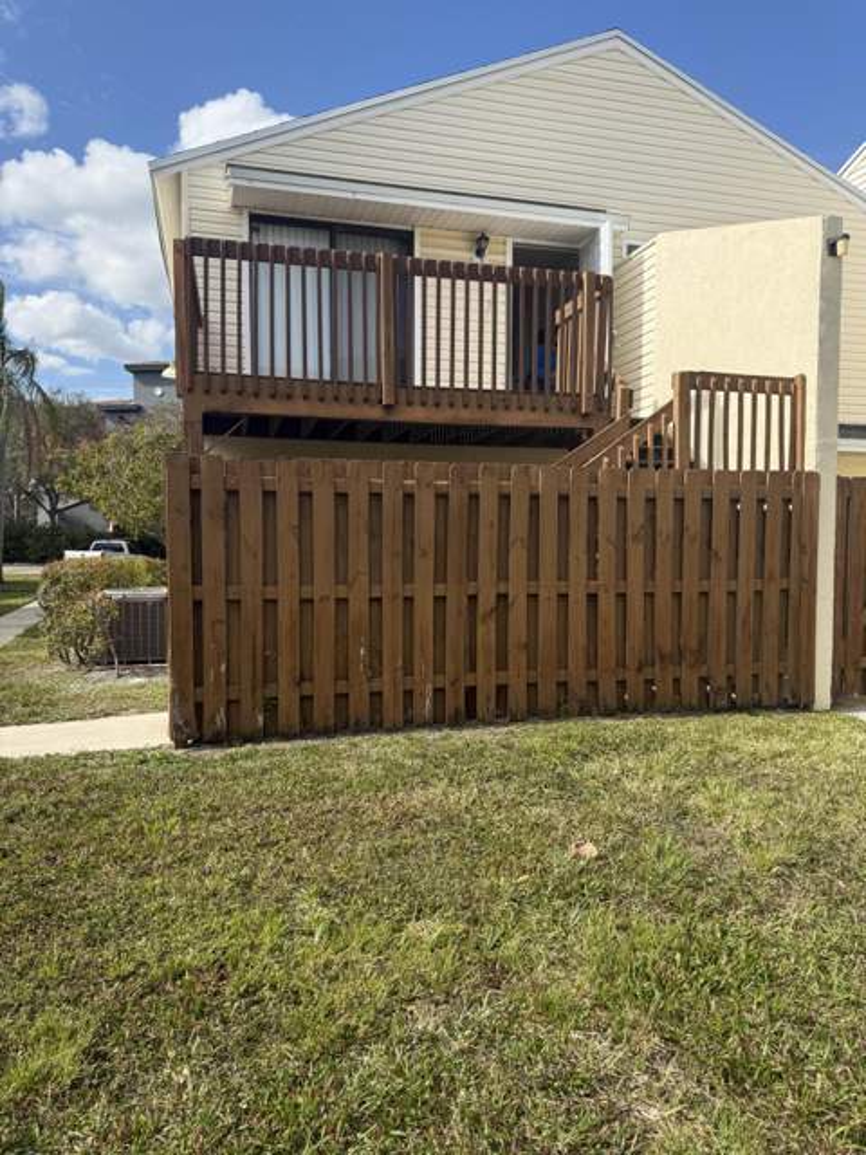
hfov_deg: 56.8
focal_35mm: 24
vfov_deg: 71.6
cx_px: 433
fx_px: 801
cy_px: 578
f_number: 1.78
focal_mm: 6.76
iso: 80
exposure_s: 1/3145
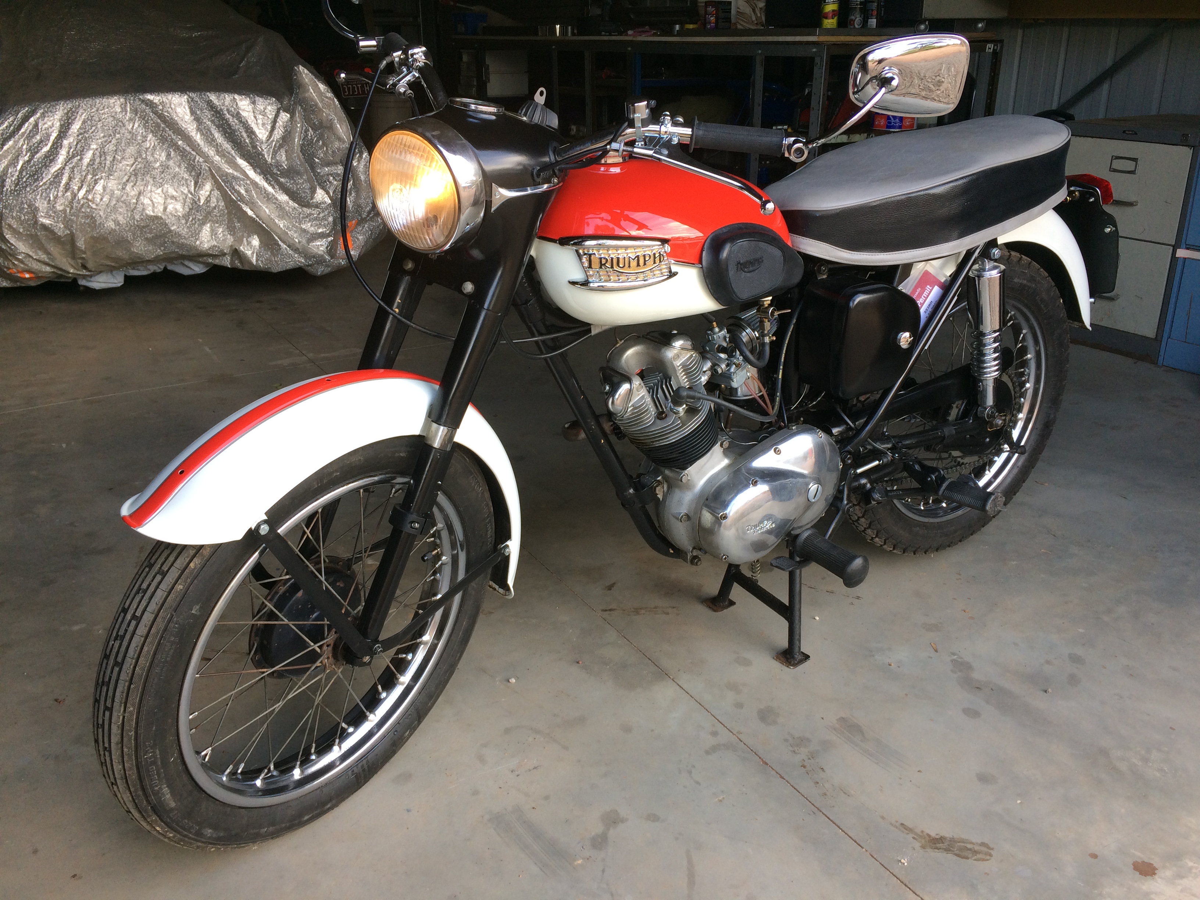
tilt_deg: -22.3
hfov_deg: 61.7
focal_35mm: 29
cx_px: 600
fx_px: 1005
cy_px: 450
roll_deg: +0.6
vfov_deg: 48.2
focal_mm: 4.15
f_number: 2.2
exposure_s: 1/100
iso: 40
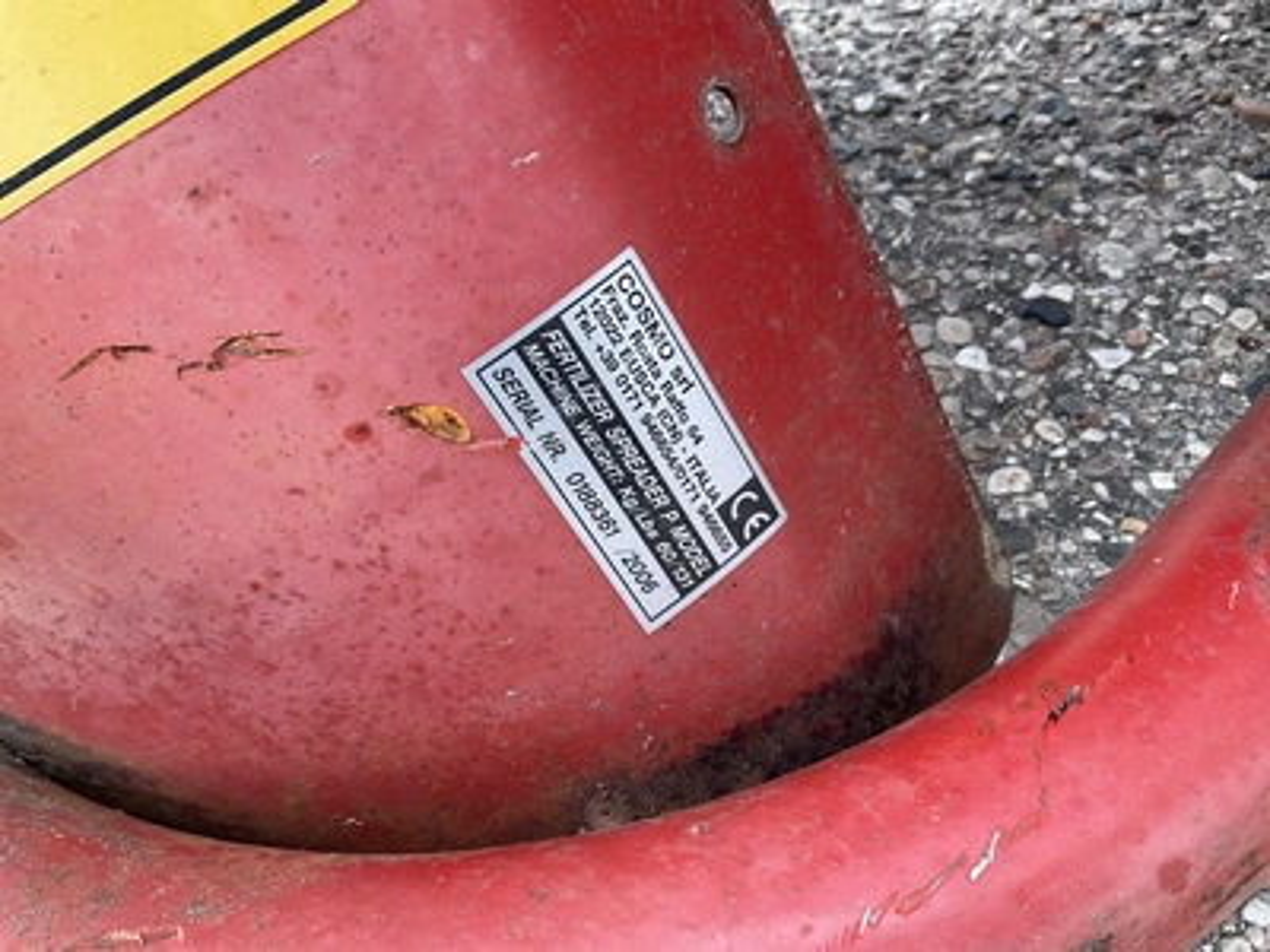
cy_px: 476
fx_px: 1064
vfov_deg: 48.2
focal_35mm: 29
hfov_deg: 61.7
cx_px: 635
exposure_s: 1/122
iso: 40
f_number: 1.8
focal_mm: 3
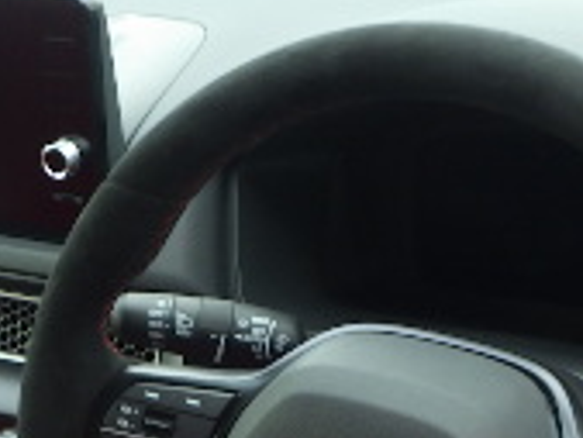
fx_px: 1787
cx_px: 145
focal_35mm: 106
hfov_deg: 18.4
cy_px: 607
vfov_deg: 13.4
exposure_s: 1/45
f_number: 3.5
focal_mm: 5
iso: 160
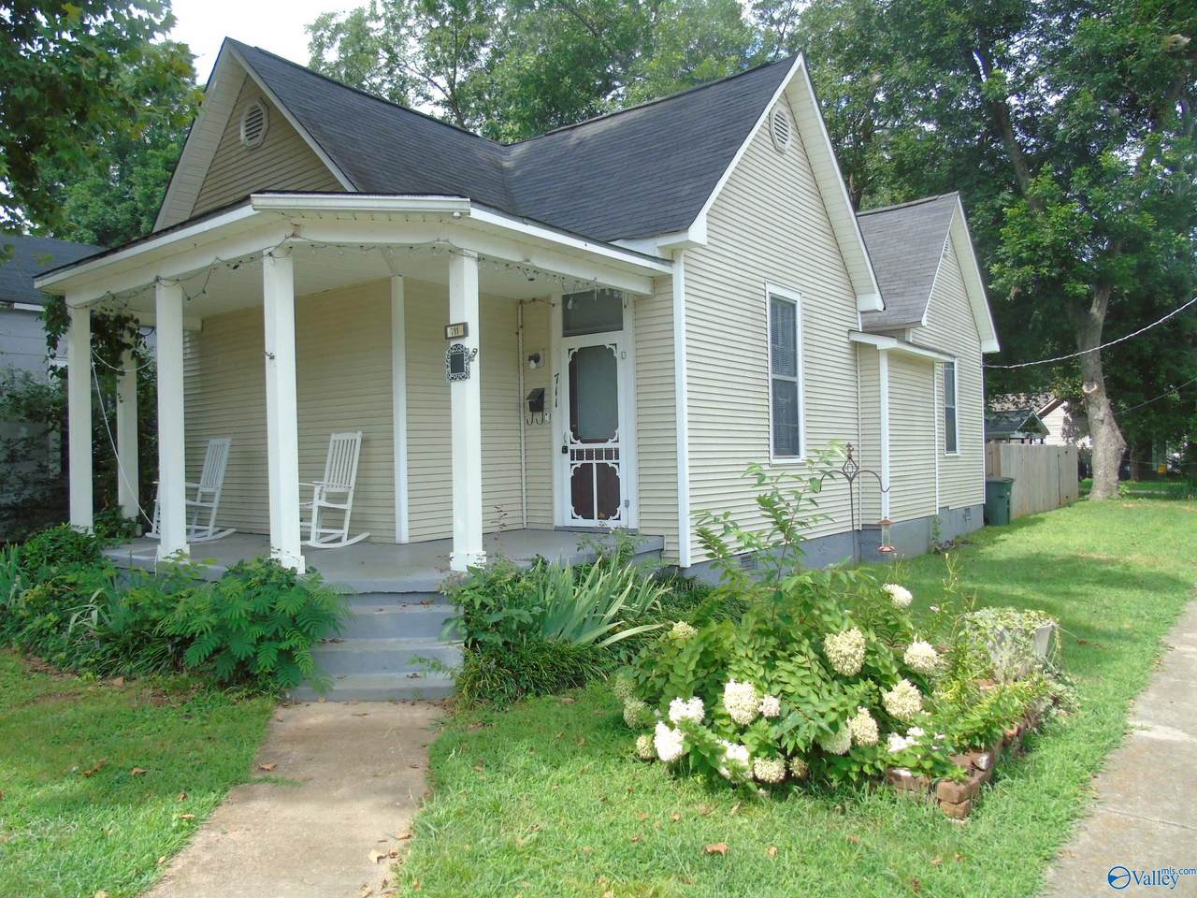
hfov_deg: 69.4
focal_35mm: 25
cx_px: 598
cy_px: 449
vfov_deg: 54.9
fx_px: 864
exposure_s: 1/250
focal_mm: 4.4
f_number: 3.4
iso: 80
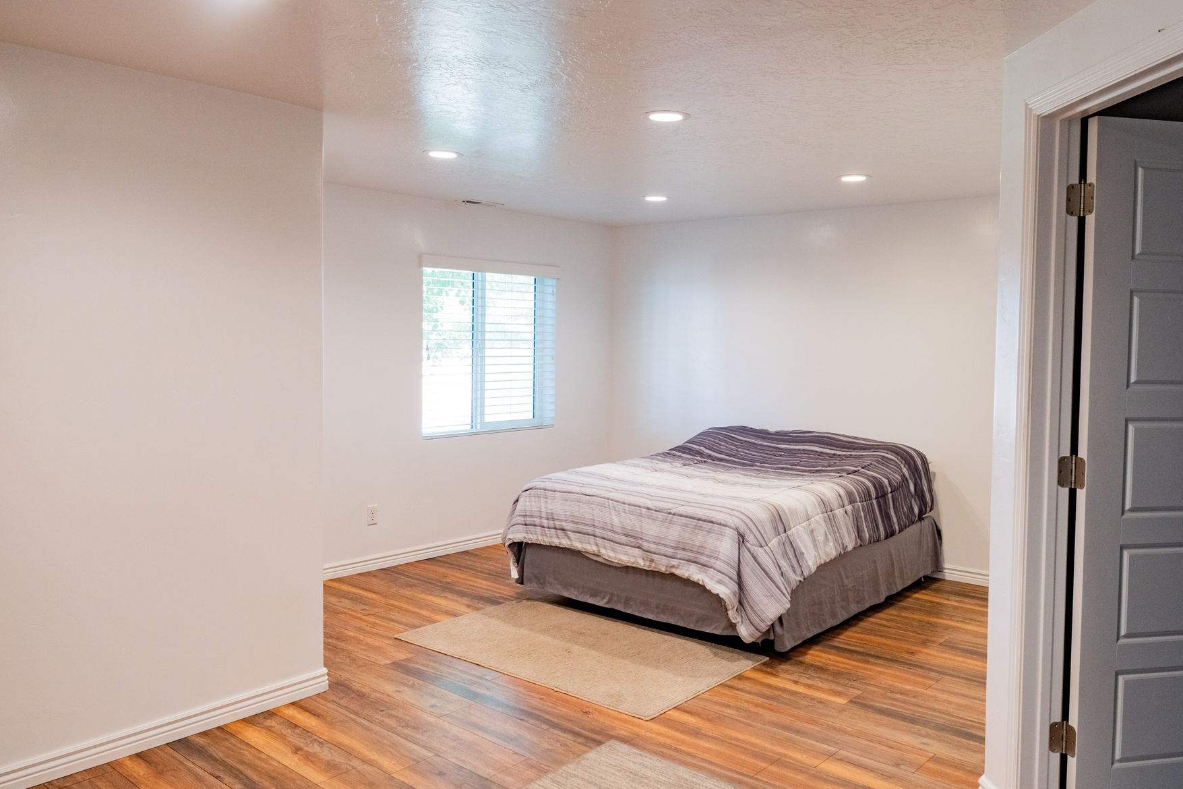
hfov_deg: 65.4
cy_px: 373
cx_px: 642
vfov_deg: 46.4
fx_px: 920
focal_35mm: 28
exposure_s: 1/80
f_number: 4.5
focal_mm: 24
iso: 1250
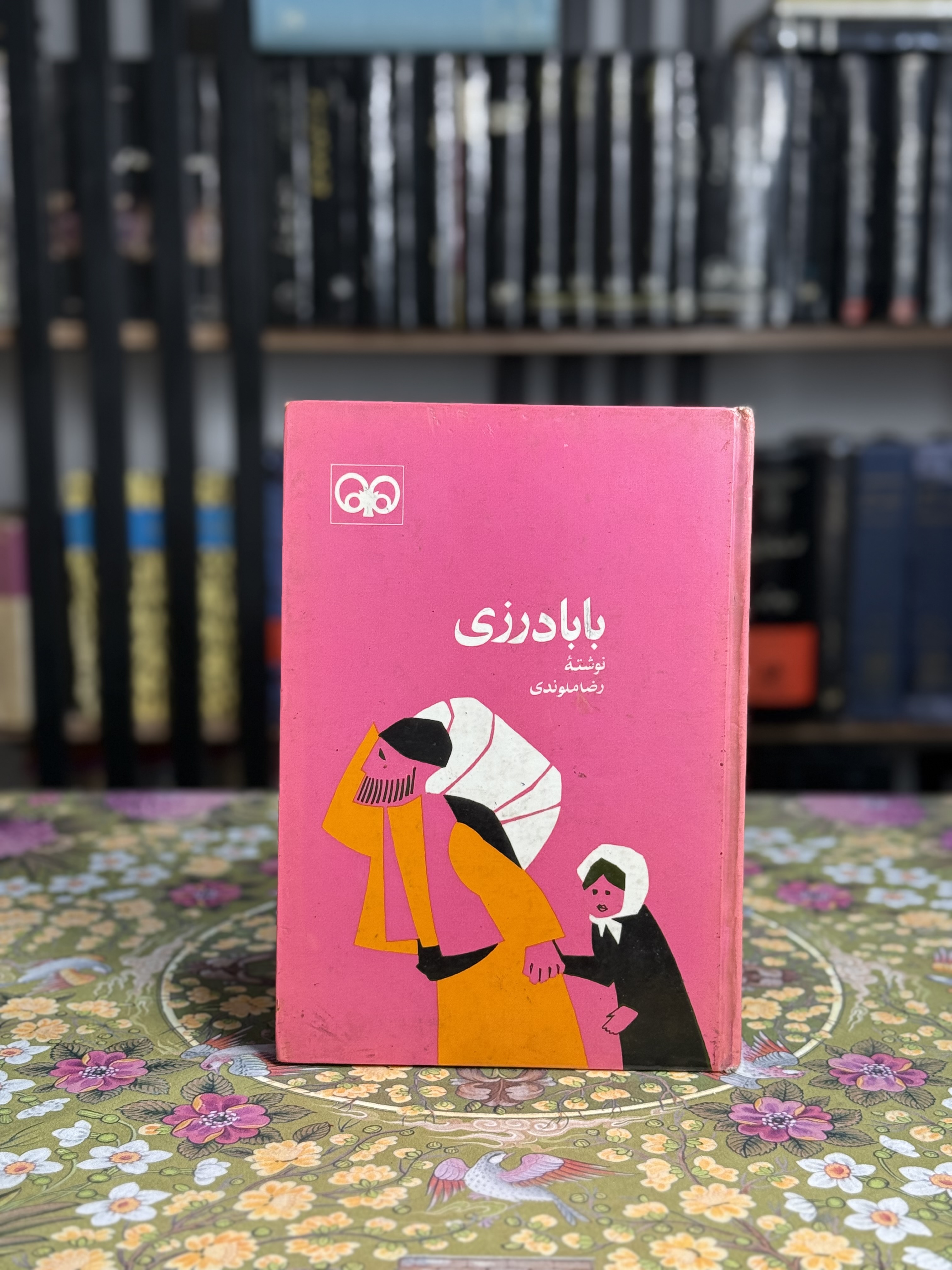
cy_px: 635
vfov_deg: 39.7
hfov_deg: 30.3
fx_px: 1760
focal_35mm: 48
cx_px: 476
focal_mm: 6.76
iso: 80
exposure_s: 1/100
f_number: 1.78
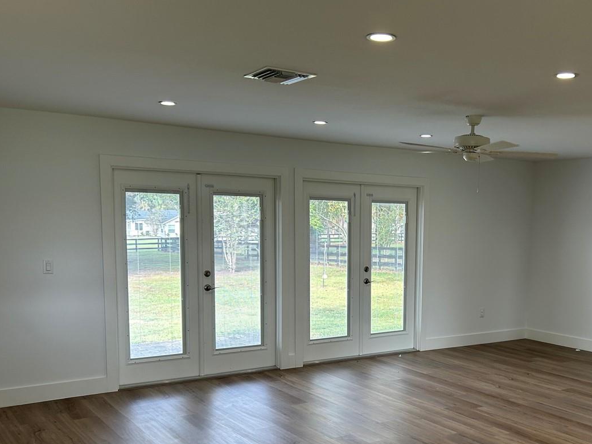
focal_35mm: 40
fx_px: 684
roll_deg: -1.1
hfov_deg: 45.9
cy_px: 301
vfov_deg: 35.6
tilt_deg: -6.9
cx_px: 408
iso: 64
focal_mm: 5.7
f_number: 1.5
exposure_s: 1/150
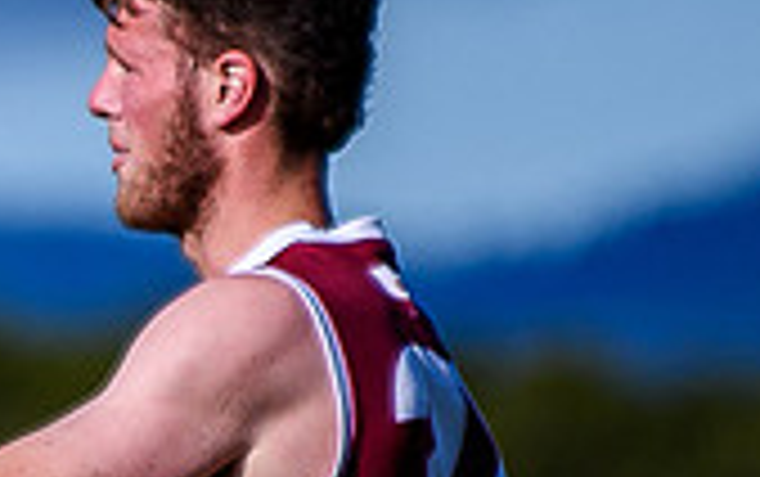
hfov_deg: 0.8
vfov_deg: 0.5
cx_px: -252
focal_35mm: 2574
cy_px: 969
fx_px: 53367
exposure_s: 1/3200
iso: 100
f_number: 2.8
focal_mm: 200
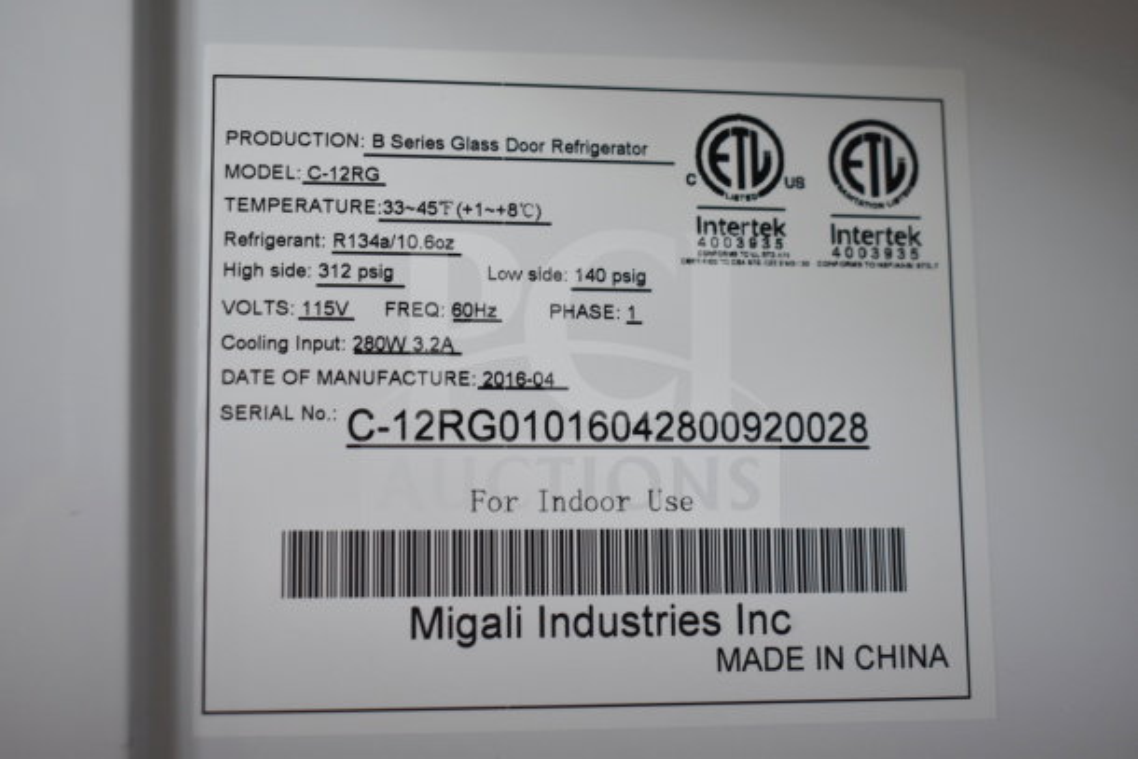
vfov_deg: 25.8
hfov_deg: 37.8
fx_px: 1660
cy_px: 380
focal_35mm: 52
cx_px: 569
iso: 1000
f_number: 4.5
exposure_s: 1/60
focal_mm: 35
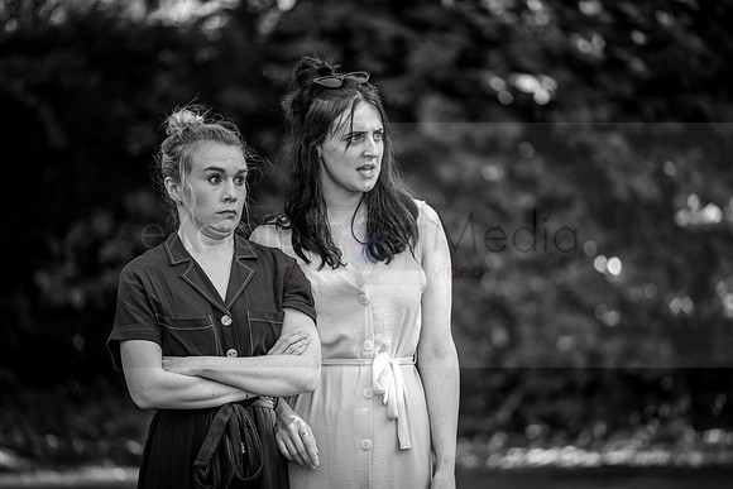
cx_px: 386
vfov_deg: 8.0
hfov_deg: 12.0
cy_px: 260
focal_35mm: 171
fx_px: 3483
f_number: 2.8
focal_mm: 155
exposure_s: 1/160
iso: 200
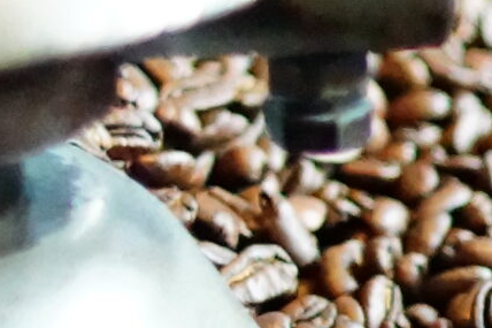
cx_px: 1143
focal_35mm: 251
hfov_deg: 7.7
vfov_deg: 5.4
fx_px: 3429
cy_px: 424
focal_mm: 28
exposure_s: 1/800
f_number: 1.8
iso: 6400
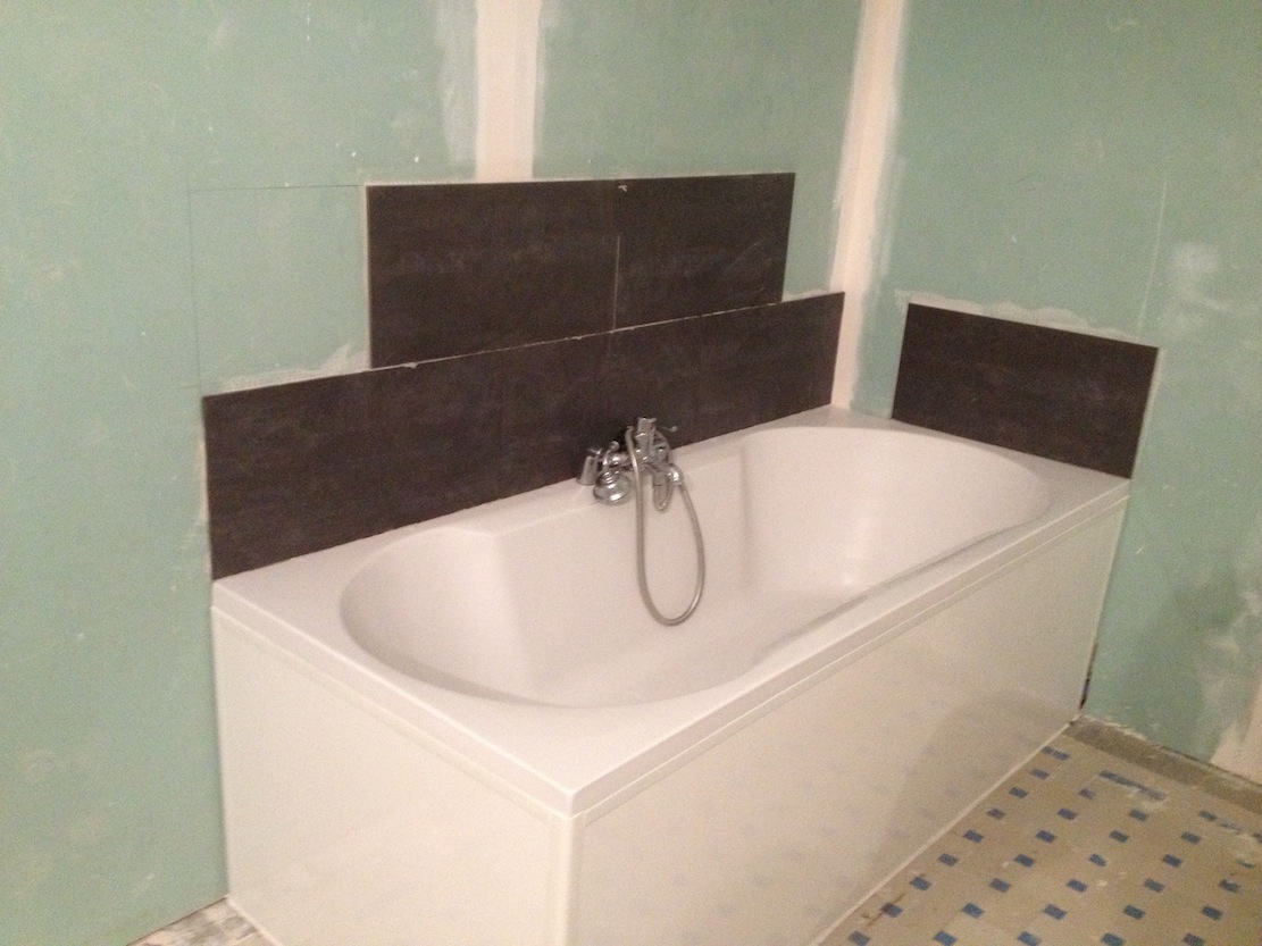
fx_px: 1276
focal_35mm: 35
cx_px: 631
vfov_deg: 40.7
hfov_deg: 52.6
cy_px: 473
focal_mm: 4.28
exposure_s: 1/17
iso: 400
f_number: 2.4
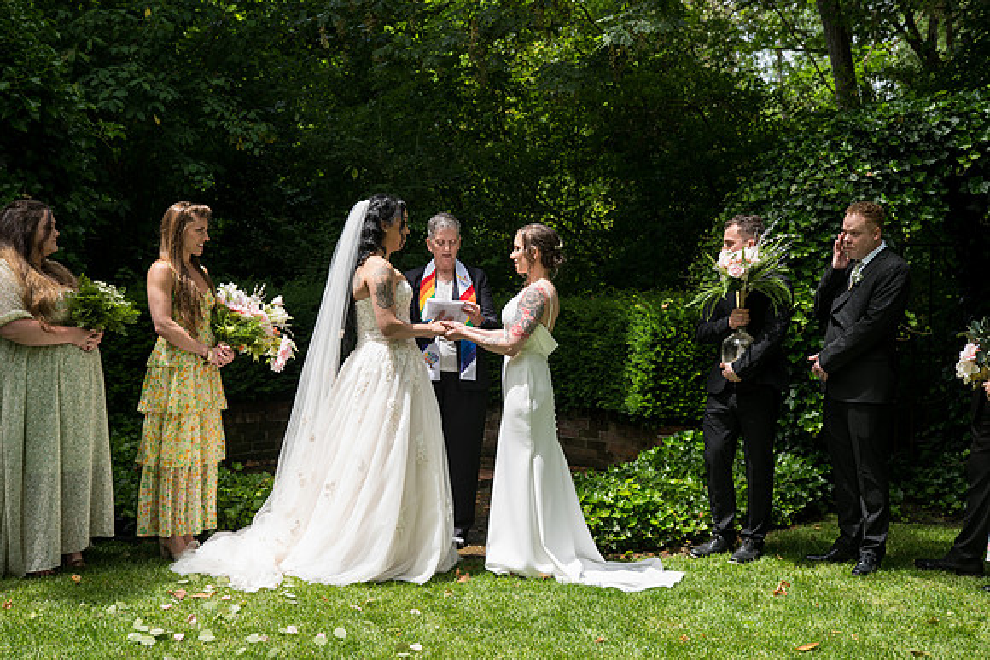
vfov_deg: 26.0
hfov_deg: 38.2
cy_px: 330
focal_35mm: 52
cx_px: 495
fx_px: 1430
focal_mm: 52
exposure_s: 1/400
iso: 140
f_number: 4
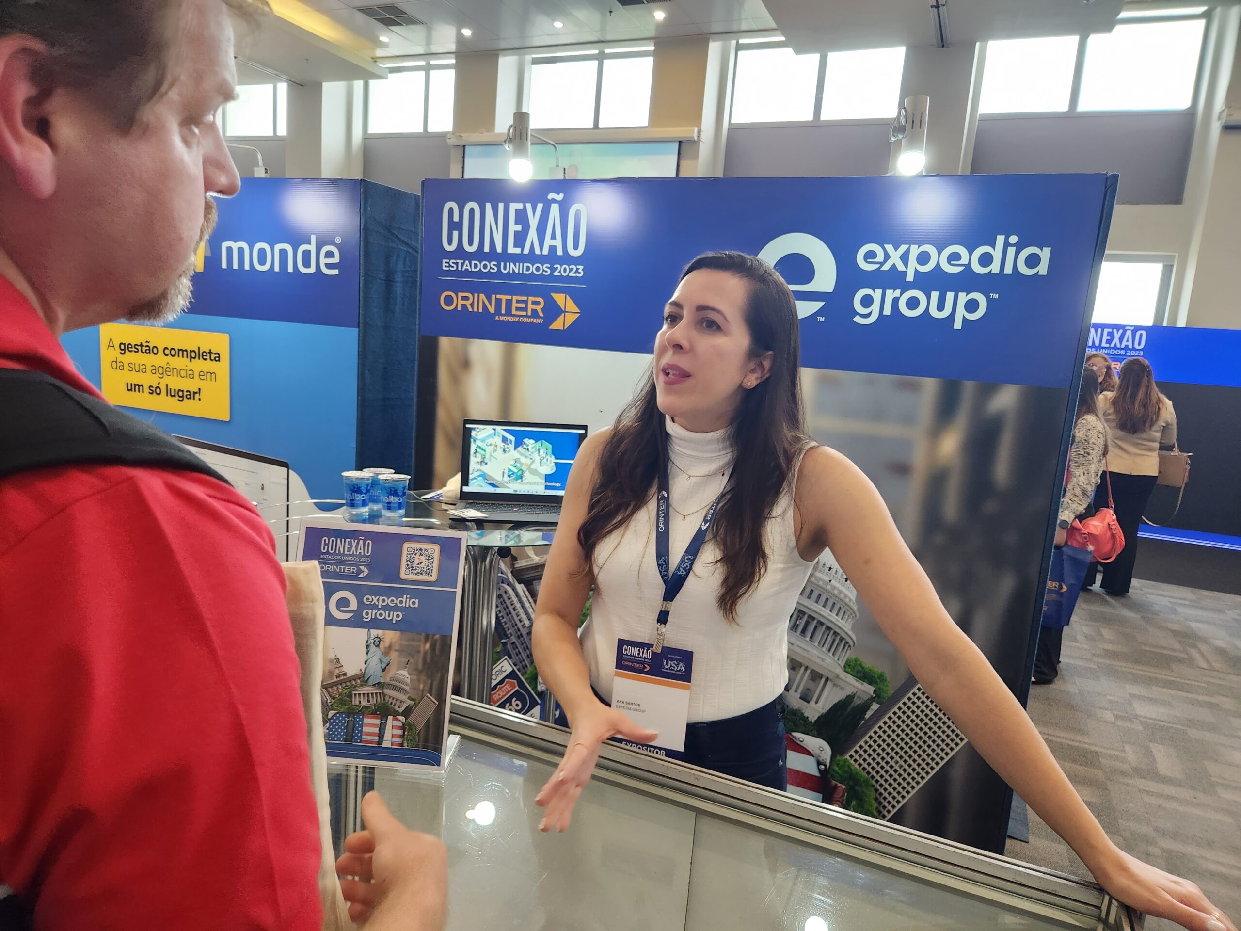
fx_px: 825
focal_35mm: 23
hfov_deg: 73.9
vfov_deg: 58.9
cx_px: 620
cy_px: 466
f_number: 1.8
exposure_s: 1/120
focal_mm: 5.4
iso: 500
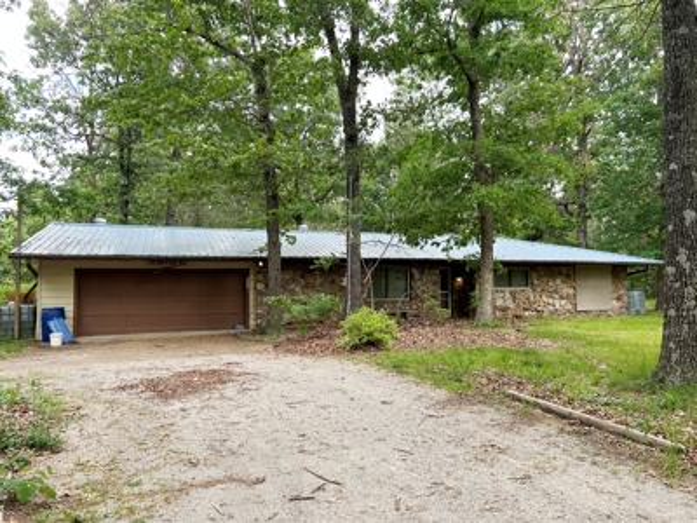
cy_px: 262
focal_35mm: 26
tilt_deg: +1.7
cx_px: 348
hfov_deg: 67.3
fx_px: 524
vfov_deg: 53.1
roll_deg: +0.5
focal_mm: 5.7
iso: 50
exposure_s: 1/347
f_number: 1.5
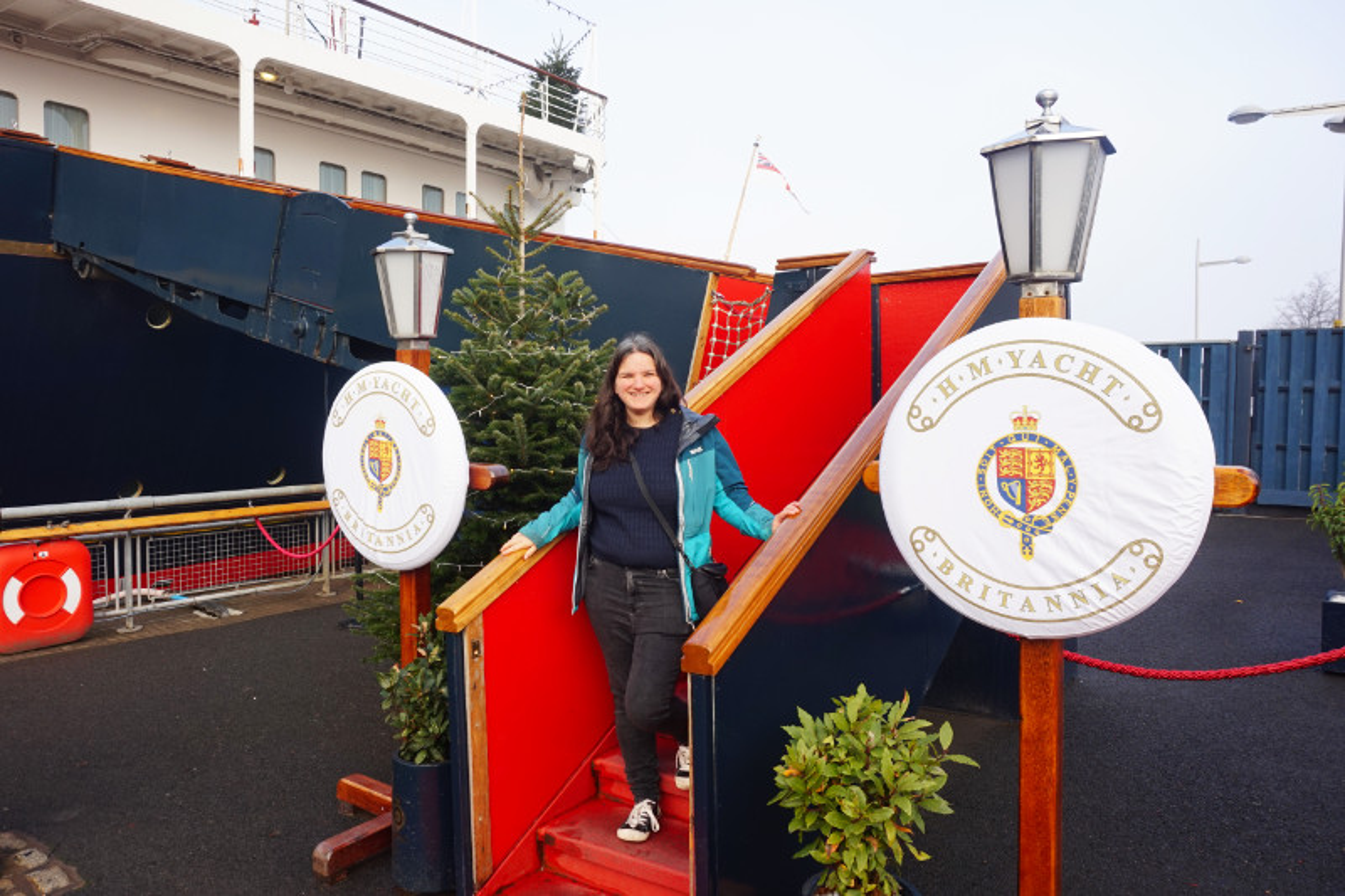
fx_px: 896
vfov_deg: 53.1
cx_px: 672
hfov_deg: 73.8
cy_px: 448
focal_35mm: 24
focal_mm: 16
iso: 100
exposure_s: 1/80
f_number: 8
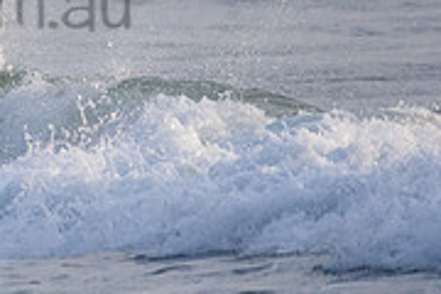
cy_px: -28
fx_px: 29643
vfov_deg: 0.6
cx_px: -127
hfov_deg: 0.9
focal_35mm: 2420
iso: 720
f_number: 5.6
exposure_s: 1/2000
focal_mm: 500
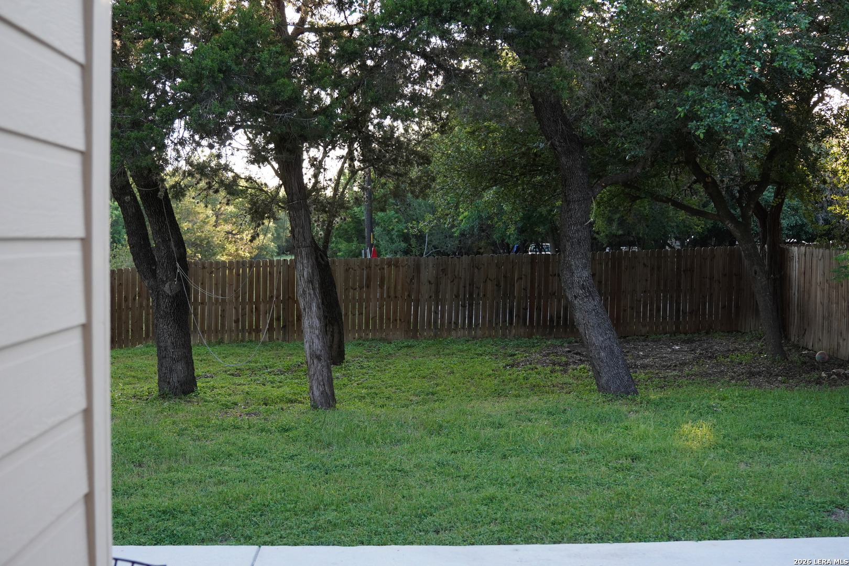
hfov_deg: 46.4
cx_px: 424
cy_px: 283
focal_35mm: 42
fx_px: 990
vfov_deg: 31.9
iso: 640
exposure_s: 1/640
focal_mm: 28
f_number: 2.8
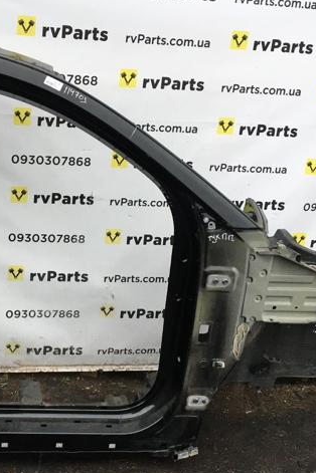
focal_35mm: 41
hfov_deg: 31.6
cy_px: 237
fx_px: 540
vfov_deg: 47.4
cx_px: 51
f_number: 2.2
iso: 32
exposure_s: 1/33
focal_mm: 4.15
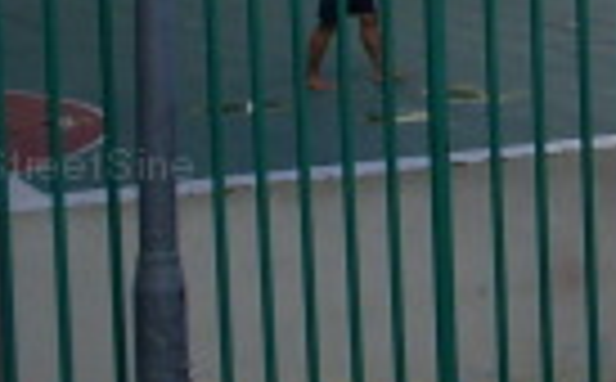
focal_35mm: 162
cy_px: -279
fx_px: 2714
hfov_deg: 11.8
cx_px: 1169
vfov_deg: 7.8
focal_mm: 6.3
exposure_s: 1/90
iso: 80
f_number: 8.4
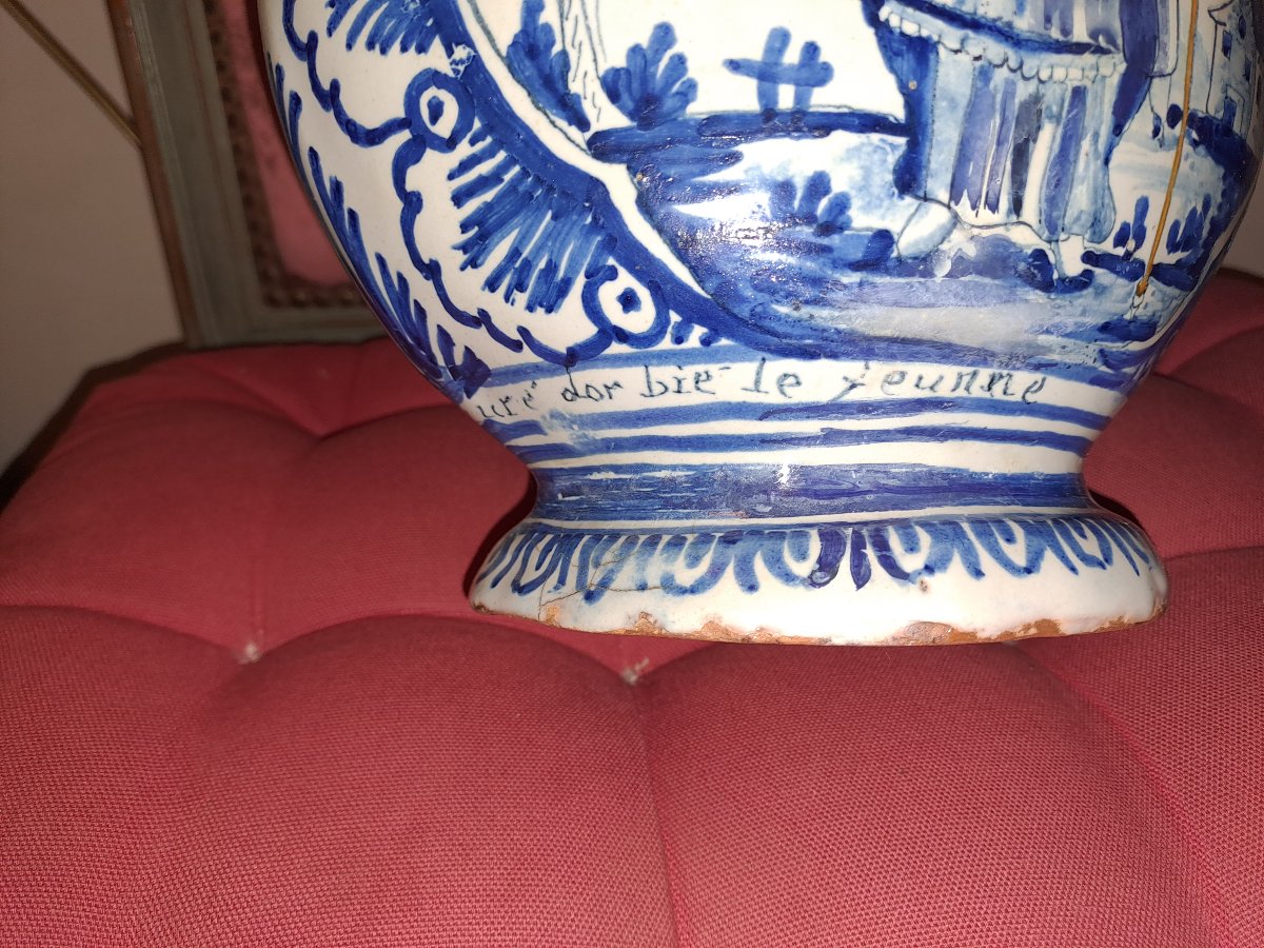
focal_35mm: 25
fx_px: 913
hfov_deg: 69.4
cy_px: 474
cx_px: 632
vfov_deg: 54.9
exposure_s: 1/50
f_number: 1.8
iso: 64
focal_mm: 4.65
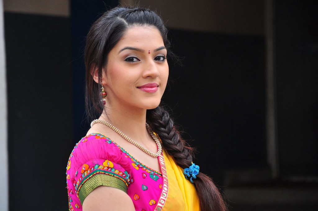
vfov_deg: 8.7
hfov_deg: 13.1
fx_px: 1389
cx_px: 159
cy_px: 106
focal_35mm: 158
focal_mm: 105
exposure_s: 1/125
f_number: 6.3
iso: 640
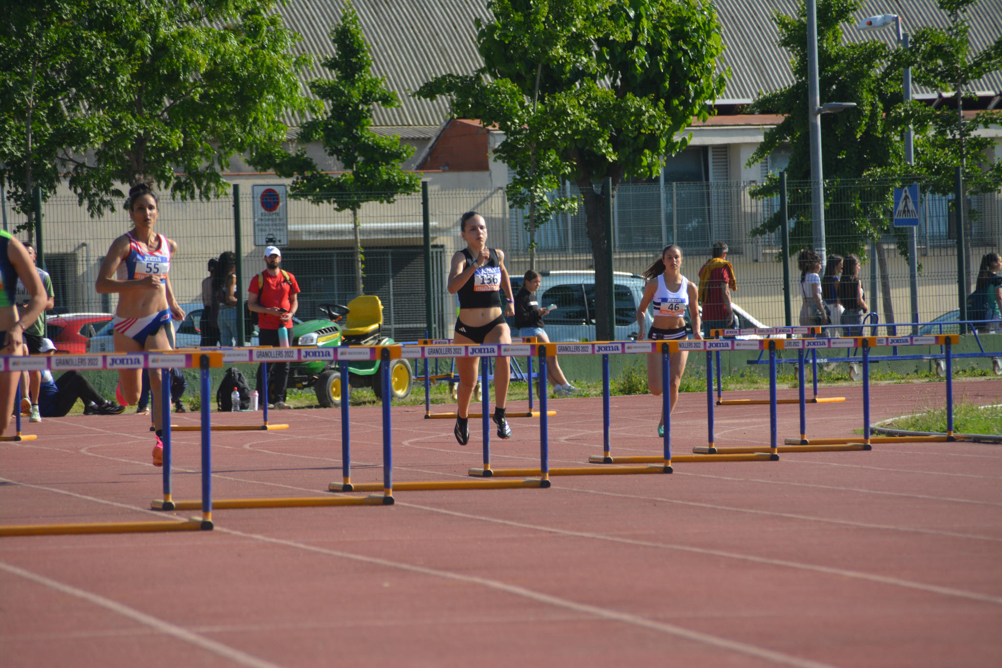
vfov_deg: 4.6
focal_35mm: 300
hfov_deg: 6.9
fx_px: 8349
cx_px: 501
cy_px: 334
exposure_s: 1/1250
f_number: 6.3
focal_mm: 200
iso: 400
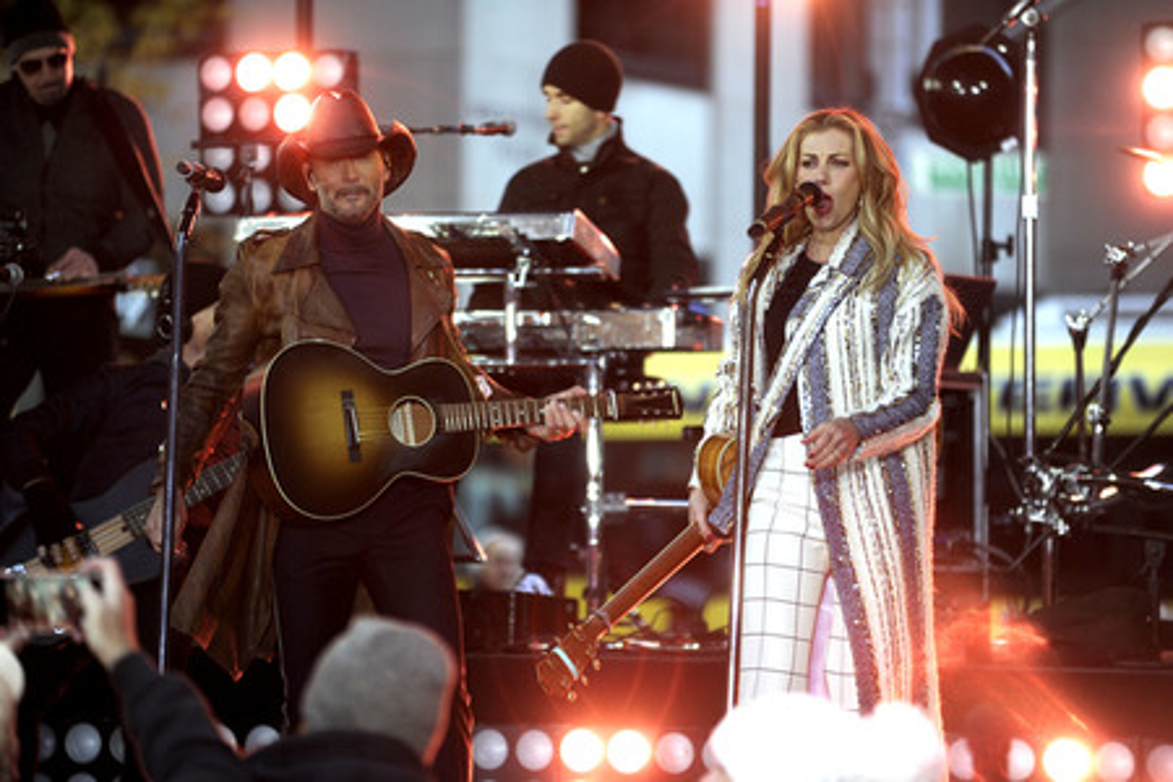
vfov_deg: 6.9
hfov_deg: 10.3
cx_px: 586
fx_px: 6516
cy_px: 391
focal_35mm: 200
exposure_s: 1/800
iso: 1000
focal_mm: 200
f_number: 3.2
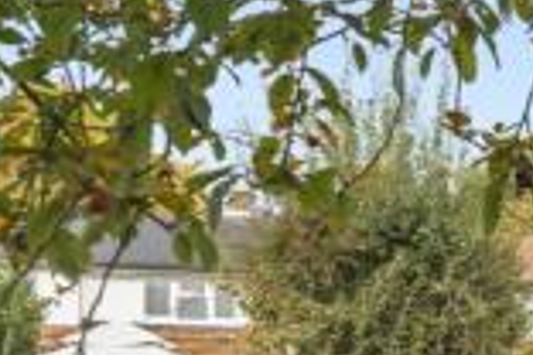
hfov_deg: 12.7
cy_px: 357
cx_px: 1339
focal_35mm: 118
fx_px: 1747
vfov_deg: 11.5
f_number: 7.1
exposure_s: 1/200
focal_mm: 18
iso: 320
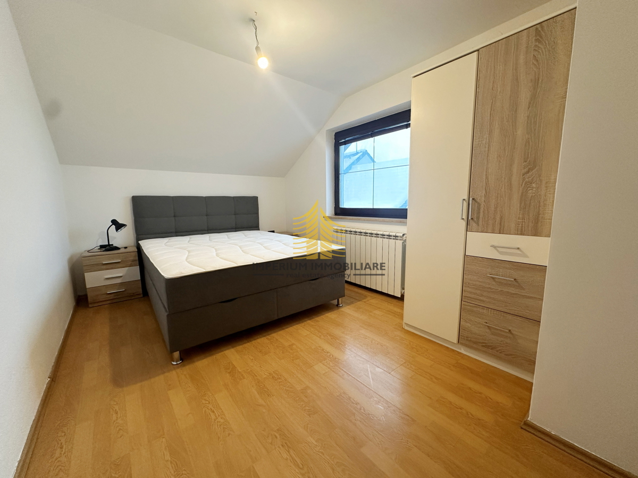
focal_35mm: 14
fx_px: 258
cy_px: 239
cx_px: 319
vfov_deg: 85.7
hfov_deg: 102.1
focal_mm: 2.22
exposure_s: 1/50
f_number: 2.2
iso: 160
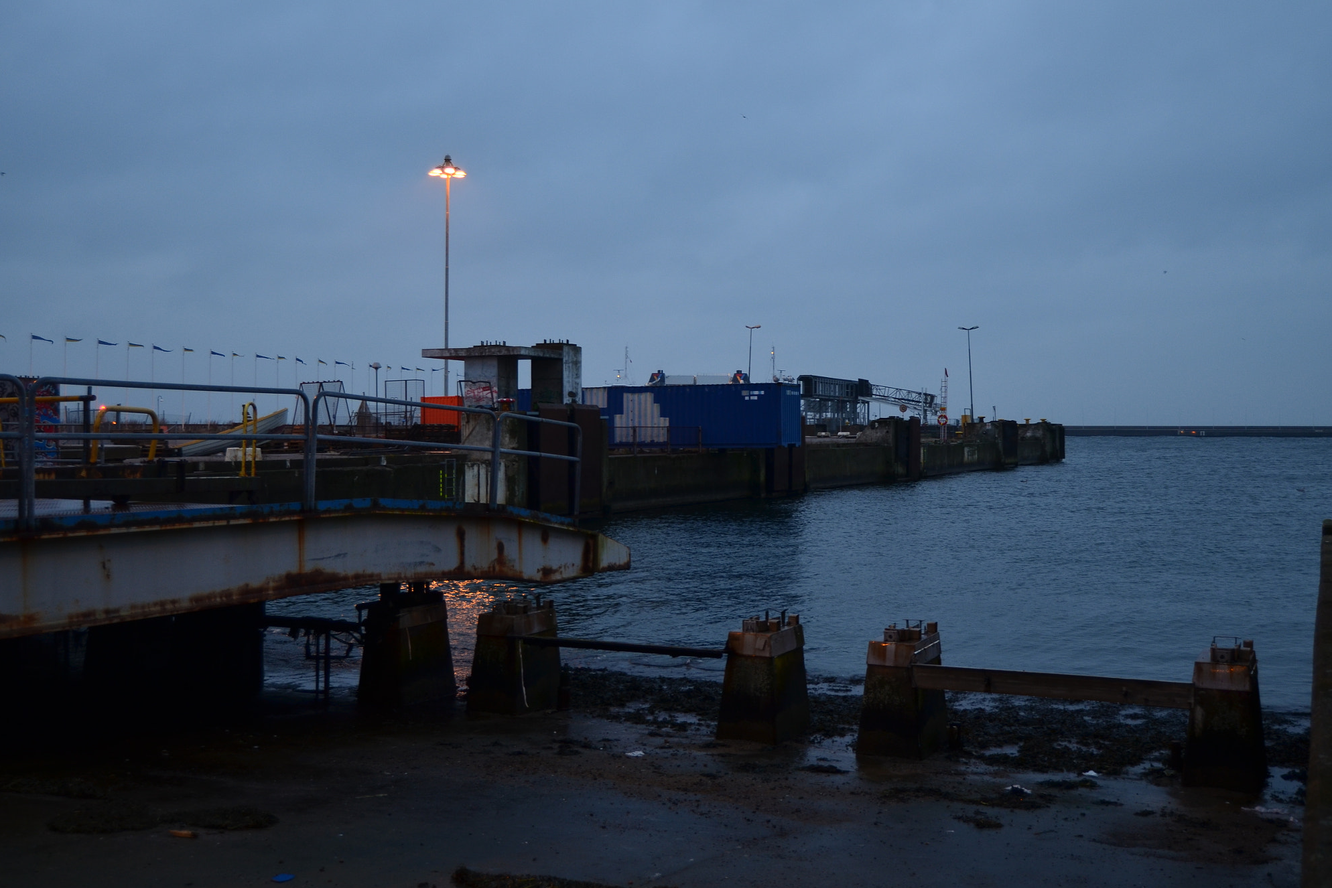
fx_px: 1369
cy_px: 449
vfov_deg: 36.0
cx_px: 666
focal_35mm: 37
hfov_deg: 51.9
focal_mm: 24
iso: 200
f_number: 3.8
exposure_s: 1/30
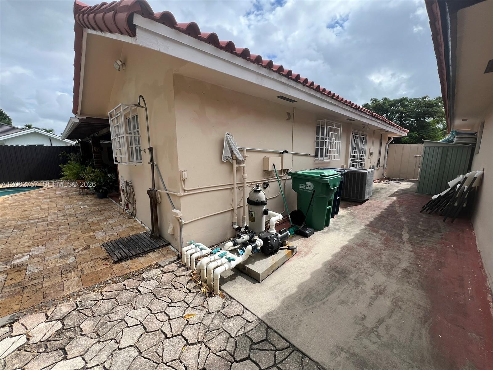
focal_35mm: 13
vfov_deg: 89.9
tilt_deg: -8.8
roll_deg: +0.9
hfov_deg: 106.2
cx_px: 246
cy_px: 185
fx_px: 185
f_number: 1.8
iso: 32
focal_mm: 1.57
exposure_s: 1/1220
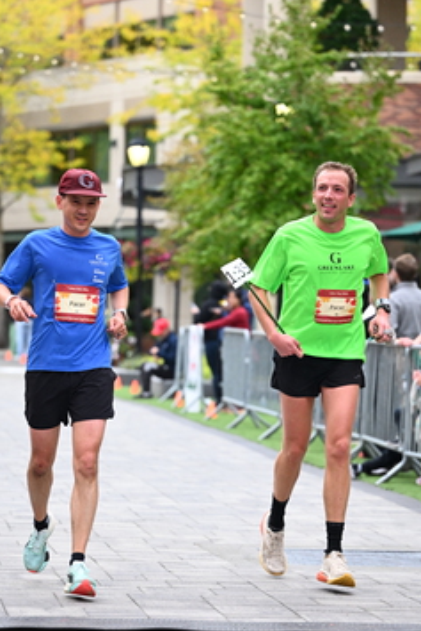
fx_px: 2664
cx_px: 209
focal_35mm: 152
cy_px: 393
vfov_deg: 13.5
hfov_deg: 9.0
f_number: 2.8
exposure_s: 1/2000
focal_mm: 98
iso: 1250
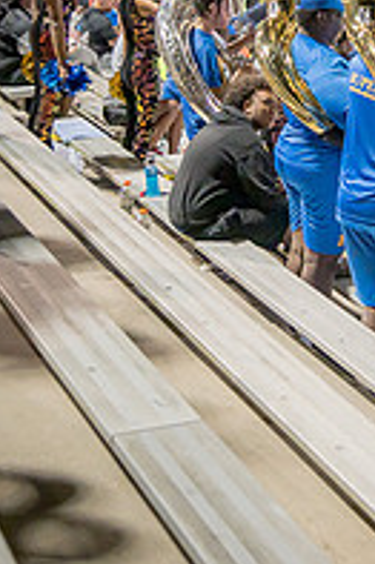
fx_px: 1784
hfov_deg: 11.9
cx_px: 354
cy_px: 20
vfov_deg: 17.6
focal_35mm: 114
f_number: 4
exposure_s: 1/200
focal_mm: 50
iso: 2000
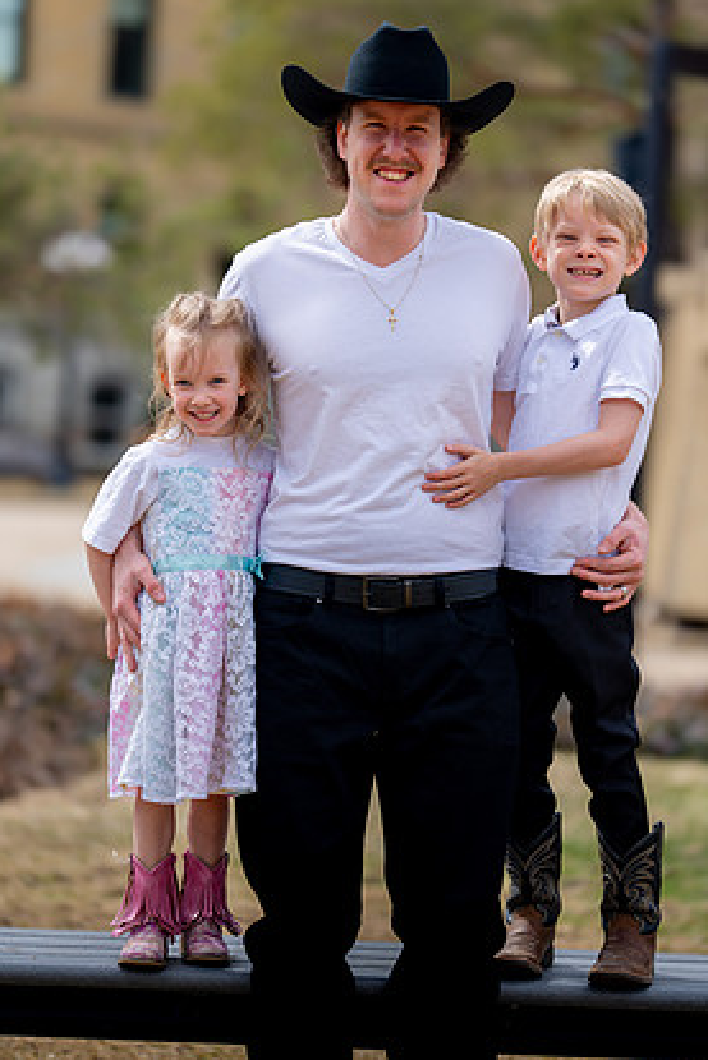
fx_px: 3065
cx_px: 378
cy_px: 488
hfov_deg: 13.2
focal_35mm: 104
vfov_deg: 19.6
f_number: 2
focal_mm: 96
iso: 100
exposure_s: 1/2500
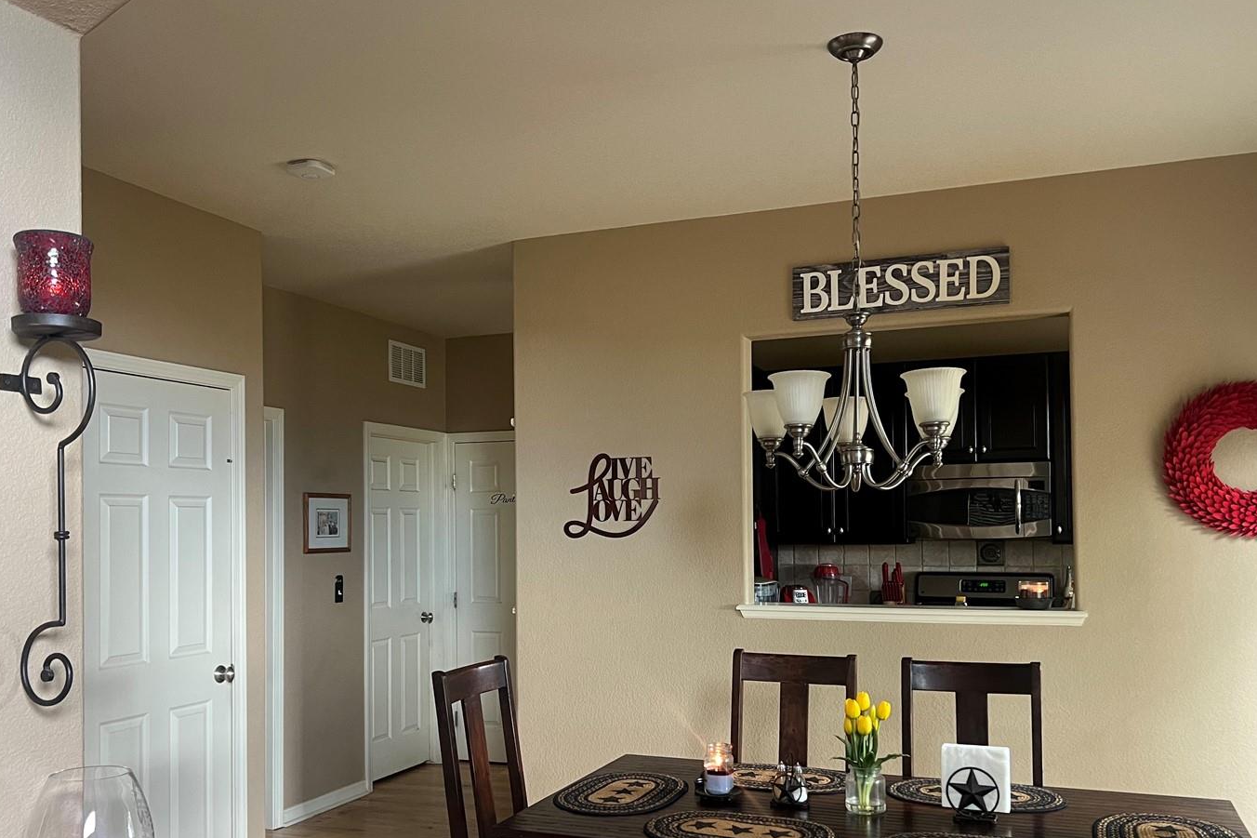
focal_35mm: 32
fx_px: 1117
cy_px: 505
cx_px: 628
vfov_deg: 40.9
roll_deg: -0.5
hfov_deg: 58.7
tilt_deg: +0.5
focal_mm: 5.7
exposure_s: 1/60
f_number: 1.5
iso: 200
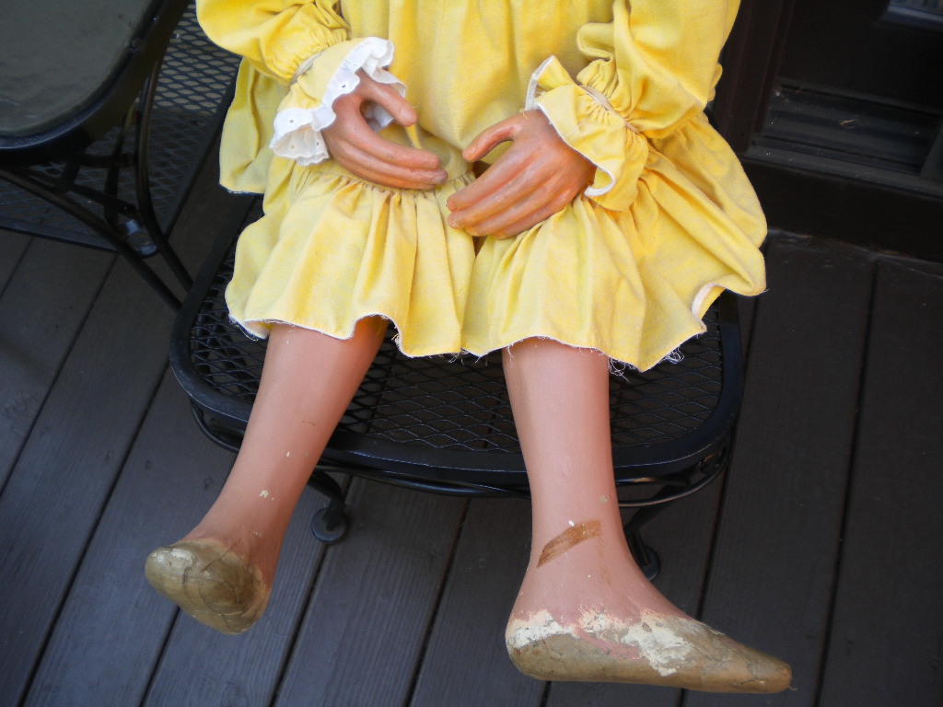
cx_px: 472
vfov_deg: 40.7
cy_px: 354
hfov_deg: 52.6
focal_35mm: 35
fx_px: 953
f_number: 3.1
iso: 91
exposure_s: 1/58.7
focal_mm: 6.3
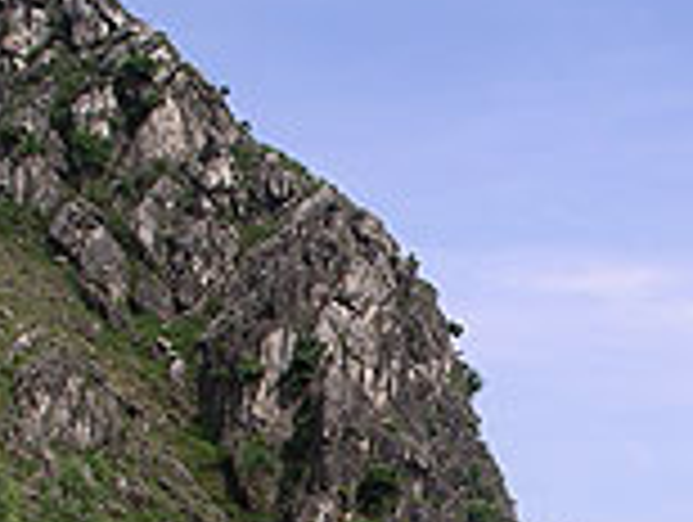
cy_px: 698
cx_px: 558
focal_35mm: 108
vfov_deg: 13.2
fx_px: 2165
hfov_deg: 18.0
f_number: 5
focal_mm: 7.8
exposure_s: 1/209
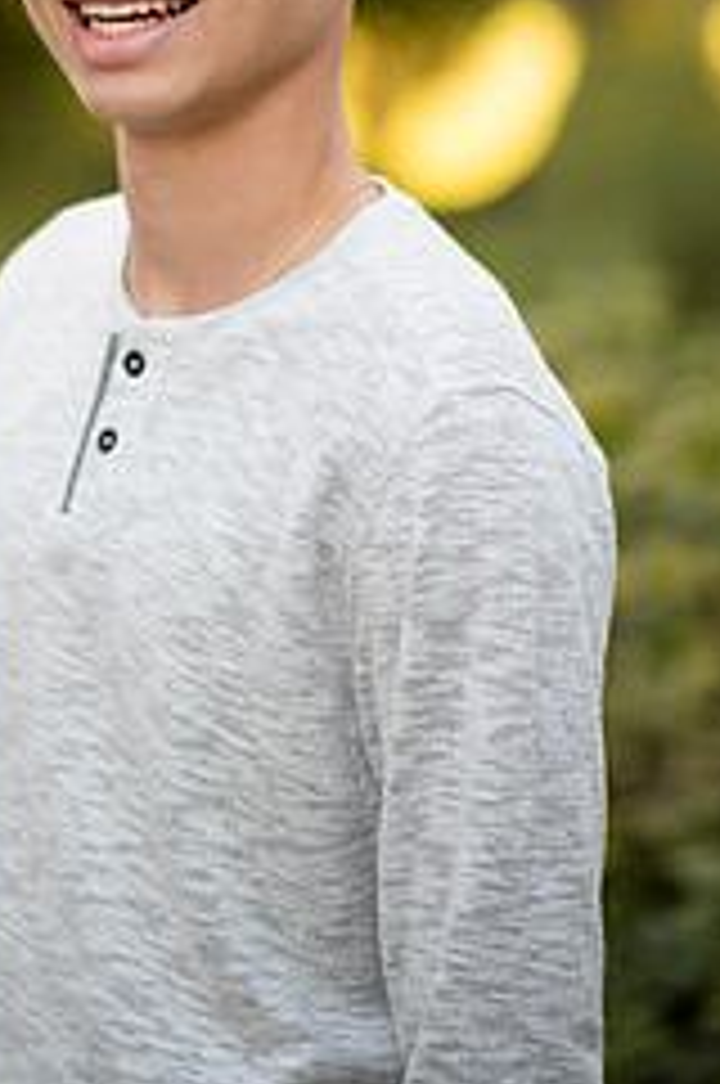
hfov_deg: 8.6
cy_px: 117
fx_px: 4783
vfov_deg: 12.8
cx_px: 198
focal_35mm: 159
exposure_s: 1/250
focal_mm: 85
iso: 100
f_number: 1.8
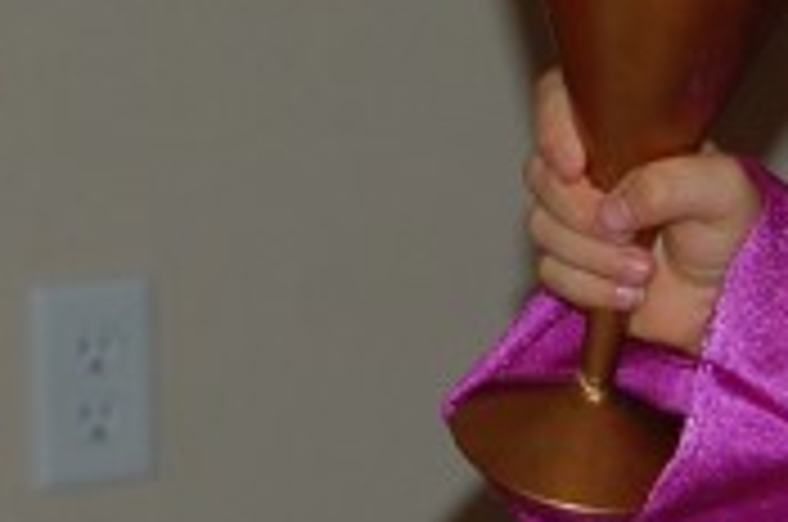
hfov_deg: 6.3
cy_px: -16
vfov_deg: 4.1
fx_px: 7210
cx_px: 293
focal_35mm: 330
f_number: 5.6
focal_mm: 48
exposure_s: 1/60
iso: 200
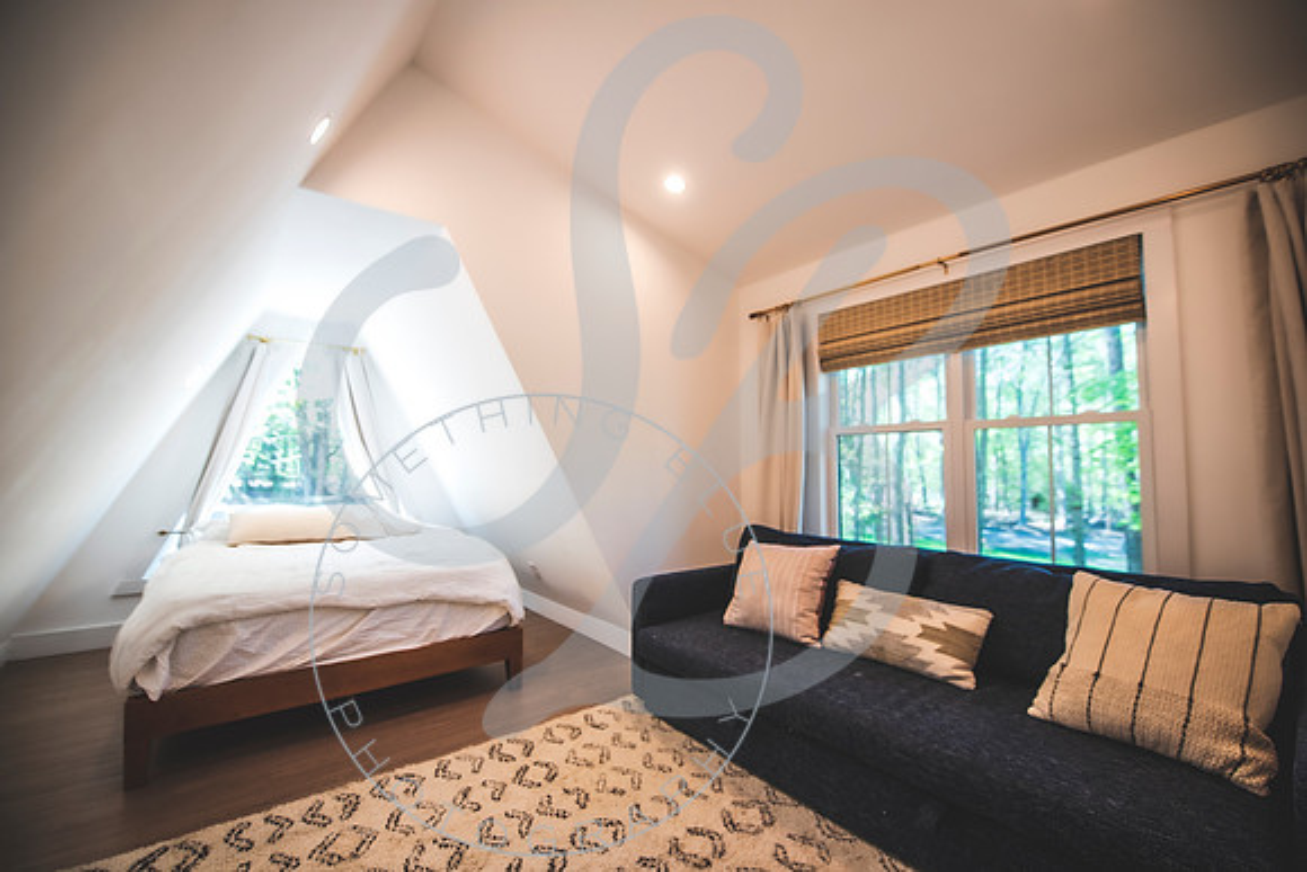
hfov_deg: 103.0
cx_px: 646
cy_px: 436
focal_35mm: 14
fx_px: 519
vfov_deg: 80.0
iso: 250
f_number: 2.8
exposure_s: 1/125
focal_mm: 14
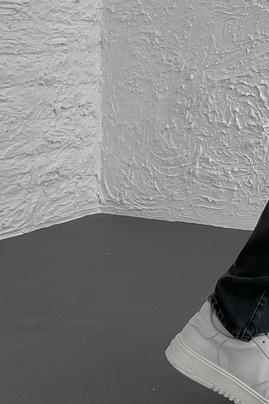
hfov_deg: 16.2
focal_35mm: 81
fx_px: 908
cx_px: 314
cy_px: 72
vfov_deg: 24.6
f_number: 1.8
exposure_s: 1/110
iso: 64
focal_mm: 3
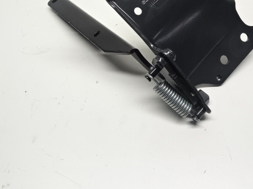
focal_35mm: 37
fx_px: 270
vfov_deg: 38.0
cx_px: 152
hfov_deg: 49.8
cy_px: 55
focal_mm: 4.1
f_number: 3.5
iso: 80
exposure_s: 1/30
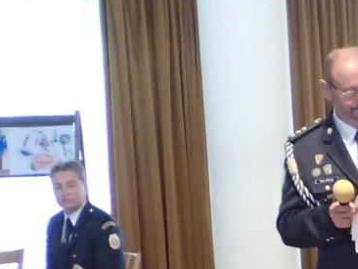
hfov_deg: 10.9
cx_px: 694
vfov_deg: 8.8
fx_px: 1718
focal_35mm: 166
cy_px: 364
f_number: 2.7
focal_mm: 6.86
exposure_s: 1/80
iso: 800
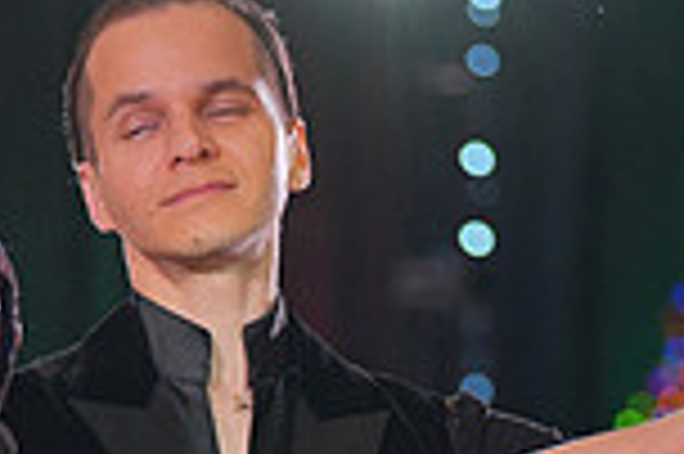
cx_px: 112
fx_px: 6738
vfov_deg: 3.8
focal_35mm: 355
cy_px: 721
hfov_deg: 5.8
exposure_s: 1/400
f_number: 2.8
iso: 1000
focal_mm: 93
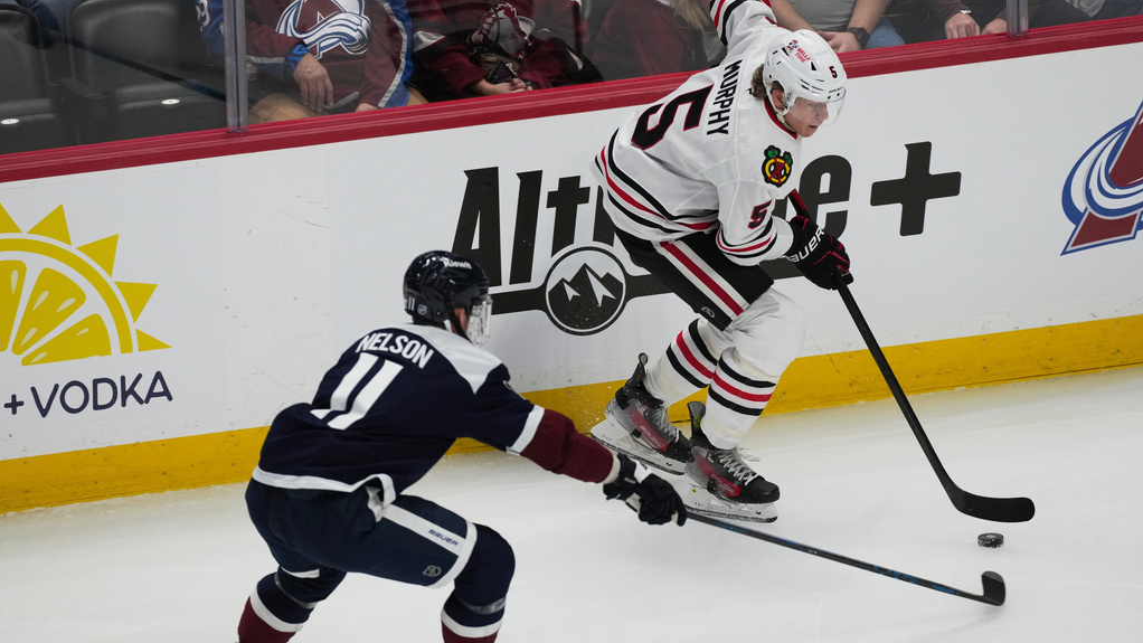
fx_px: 19095
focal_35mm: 630
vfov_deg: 1.9
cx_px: 572
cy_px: 300
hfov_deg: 3.4
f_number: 4
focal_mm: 600
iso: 2000
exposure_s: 1/2000
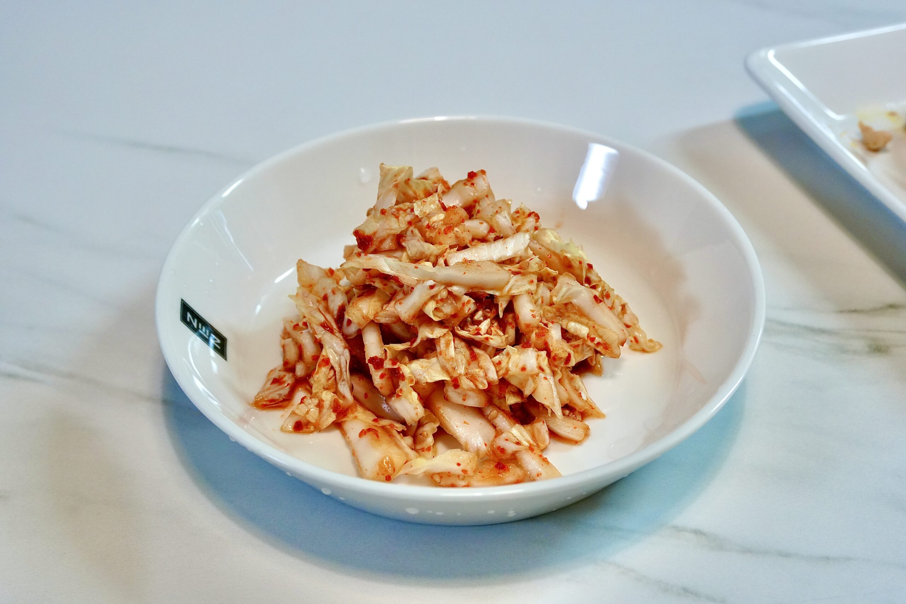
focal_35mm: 45
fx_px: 1132
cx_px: 453
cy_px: 302
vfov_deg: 29.9
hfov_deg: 43.6
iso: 1000
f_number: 6.3
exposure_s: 1/50
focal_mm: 30
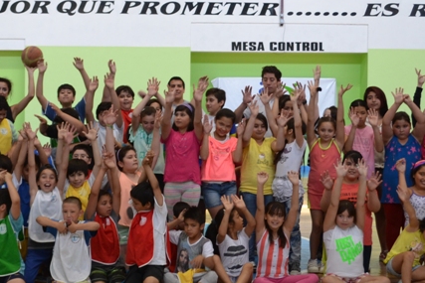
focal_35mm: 72
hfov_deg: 28.0
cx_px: 159
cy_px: 102
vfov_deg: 18.9
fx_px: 850
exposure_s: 1/60
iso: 400
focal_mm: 20
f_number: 3.8
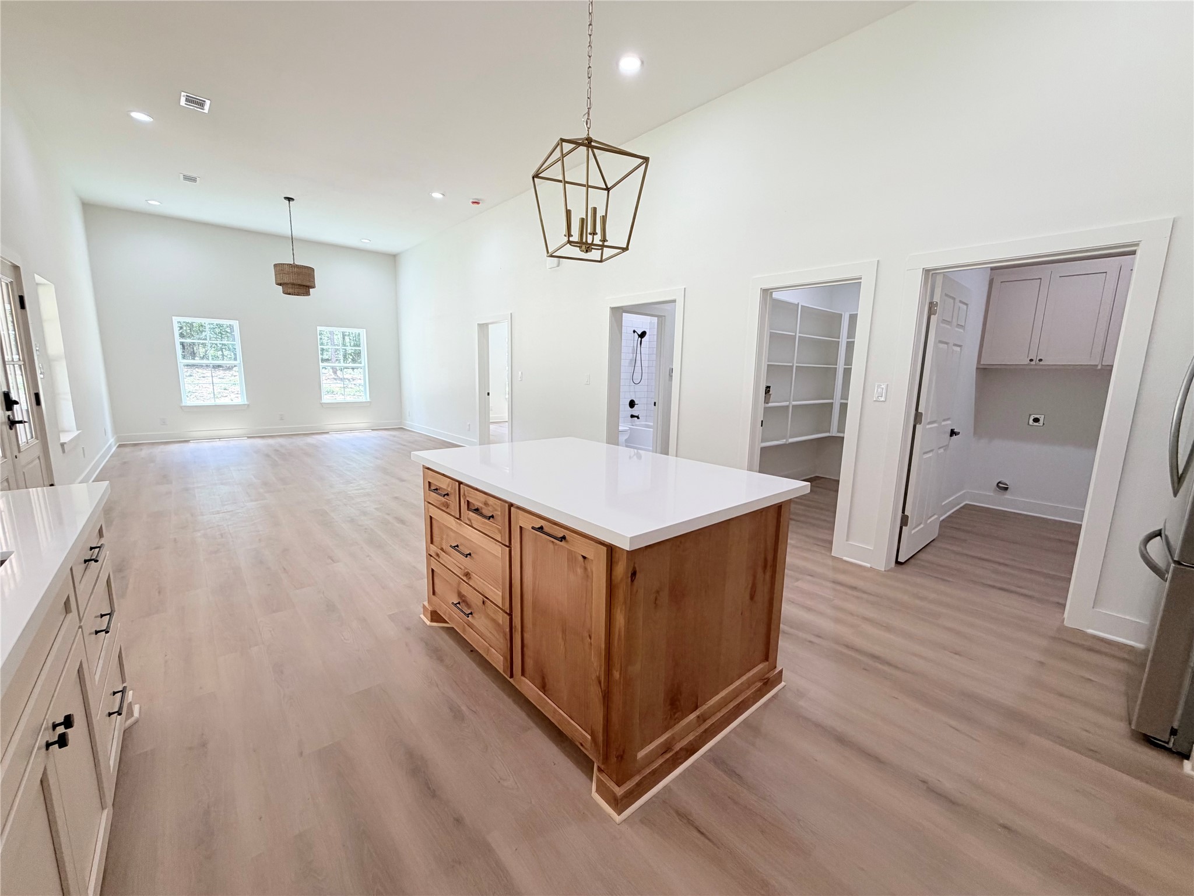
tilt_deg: -9.0
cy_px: 448
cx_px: 597
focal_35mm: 14
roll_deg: -0.7
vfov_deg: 85.7
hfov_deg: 102.1
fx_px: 483
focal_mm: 2.22
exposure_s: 1/120
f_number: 2.2
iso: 160
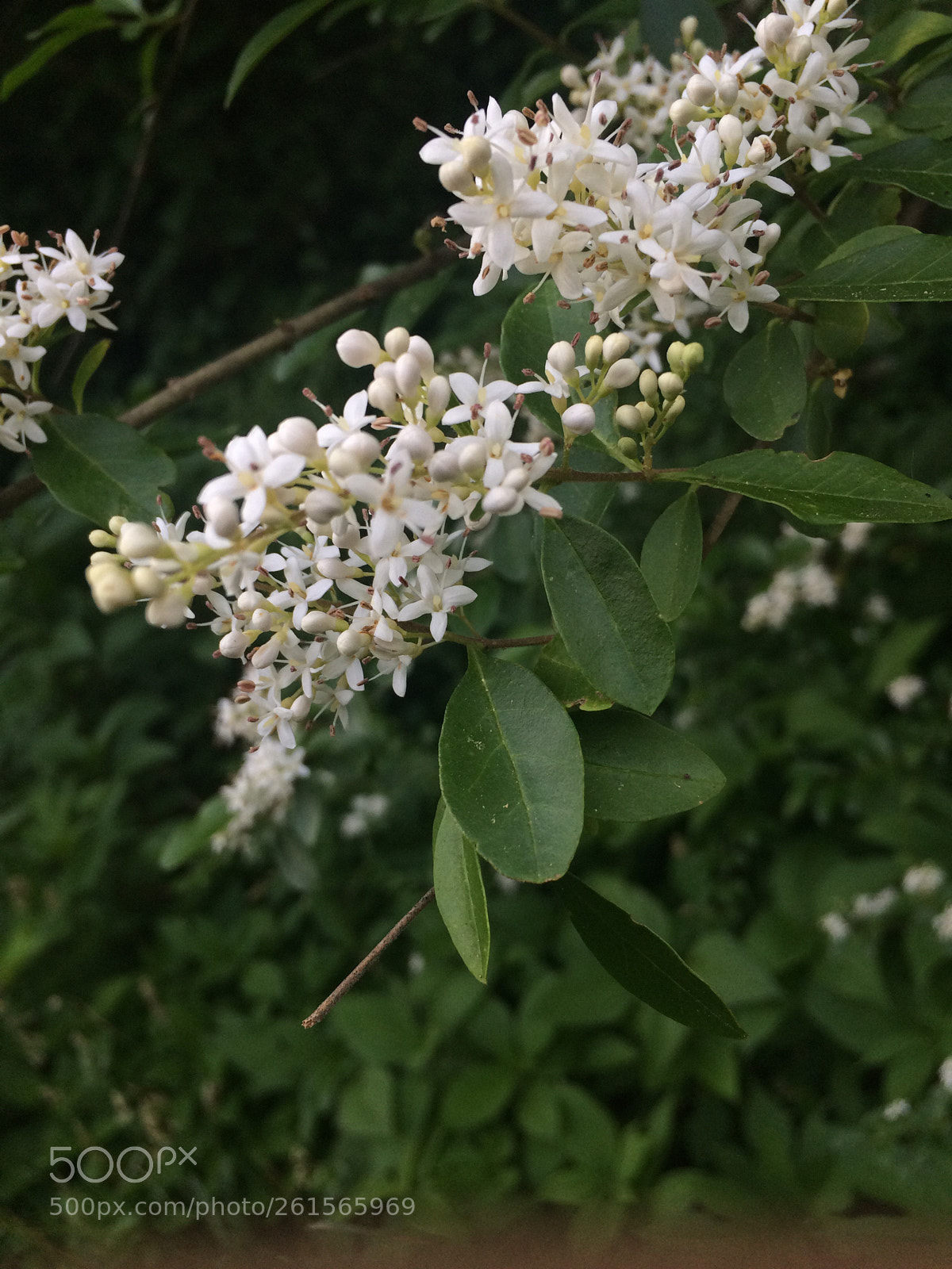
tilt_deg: -11.6
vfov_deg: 61.7
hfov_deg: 48.2
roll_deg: +16.8
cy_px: 634
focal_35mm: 29
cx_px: 476
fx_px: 1063
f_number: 2.2
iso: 64
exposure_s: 1/120
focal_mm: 4.15
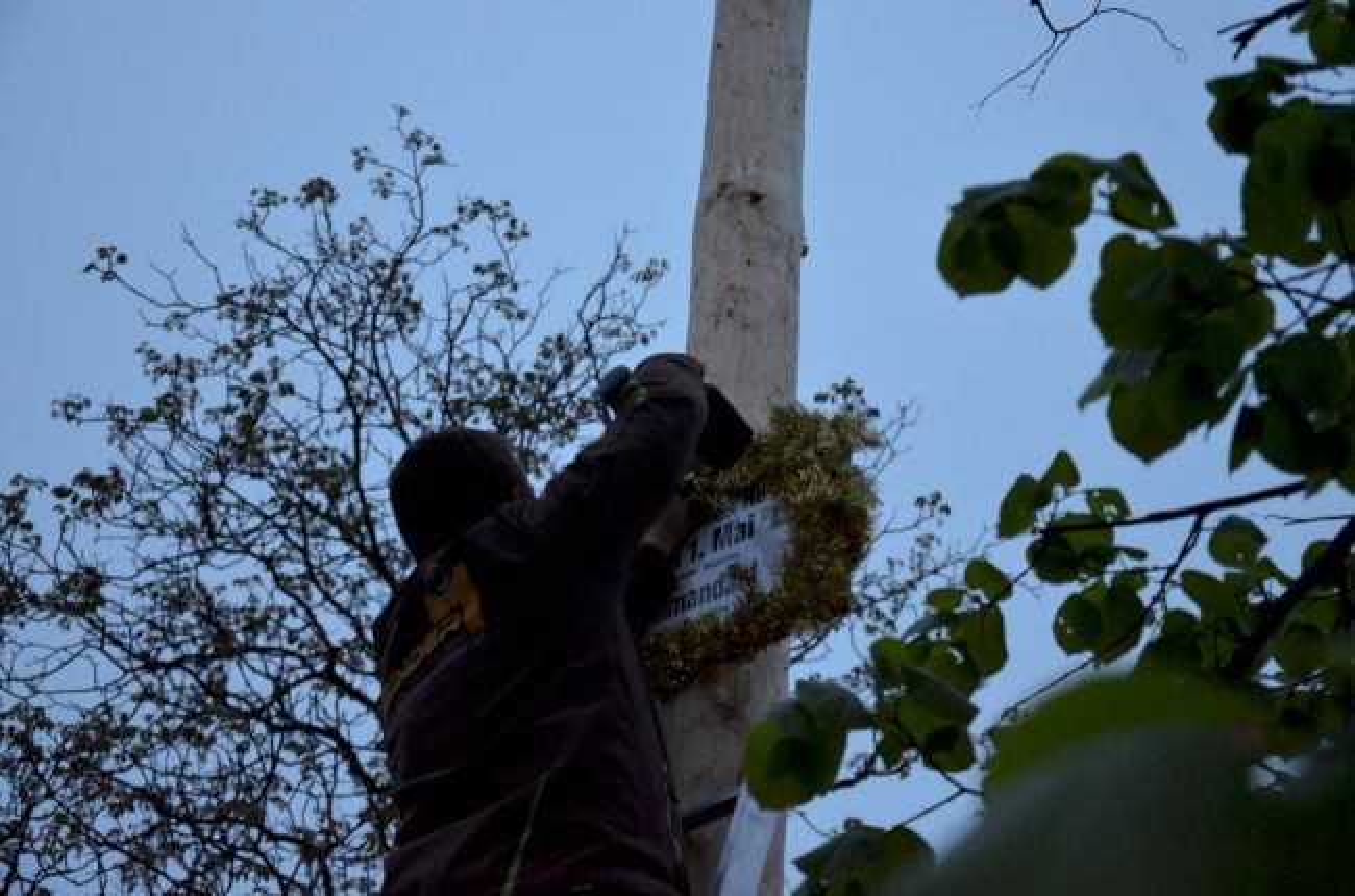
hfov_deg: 32.0
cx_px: 678
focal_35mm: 63
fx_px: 2365
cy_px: 448
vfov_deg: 21.5
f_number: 4.8
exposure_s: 1/30
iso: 1600
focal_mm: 42
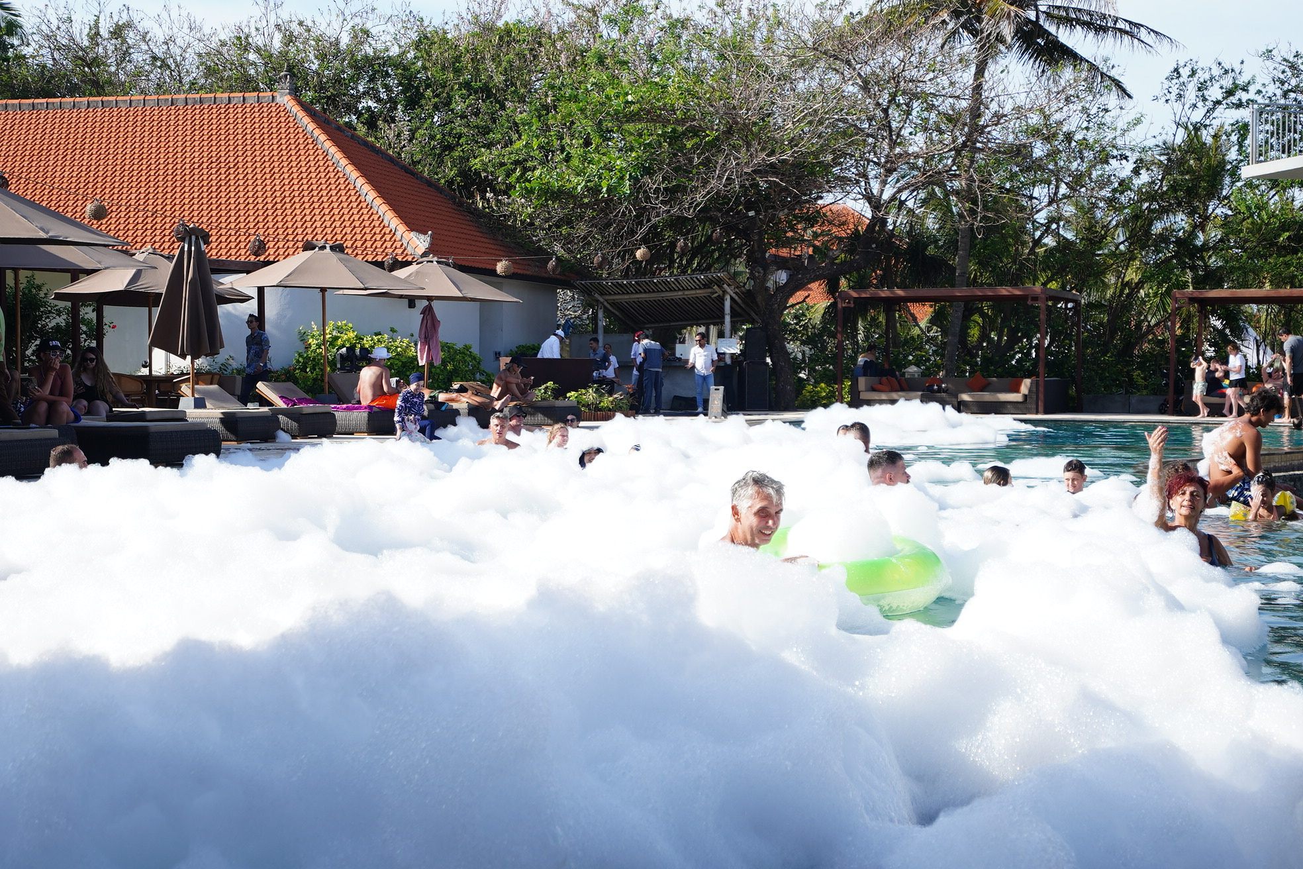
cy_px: 434
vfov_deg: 26.0
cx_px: 652
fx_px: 1882
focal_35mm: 52
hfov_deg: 38.2
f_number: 4
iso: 100
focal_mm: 35
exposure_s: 1/500
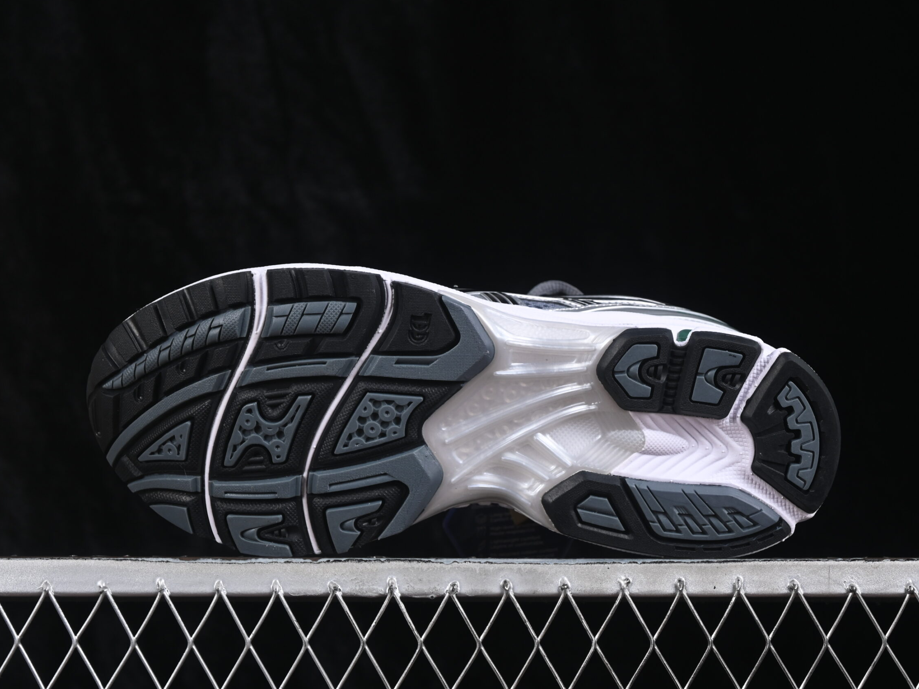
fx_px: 2177
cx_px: 460
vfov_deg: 18.0
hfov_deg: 23.8
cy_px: 342
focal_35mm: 82
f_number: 6.3
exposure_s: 1/60
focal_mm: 50
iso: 160
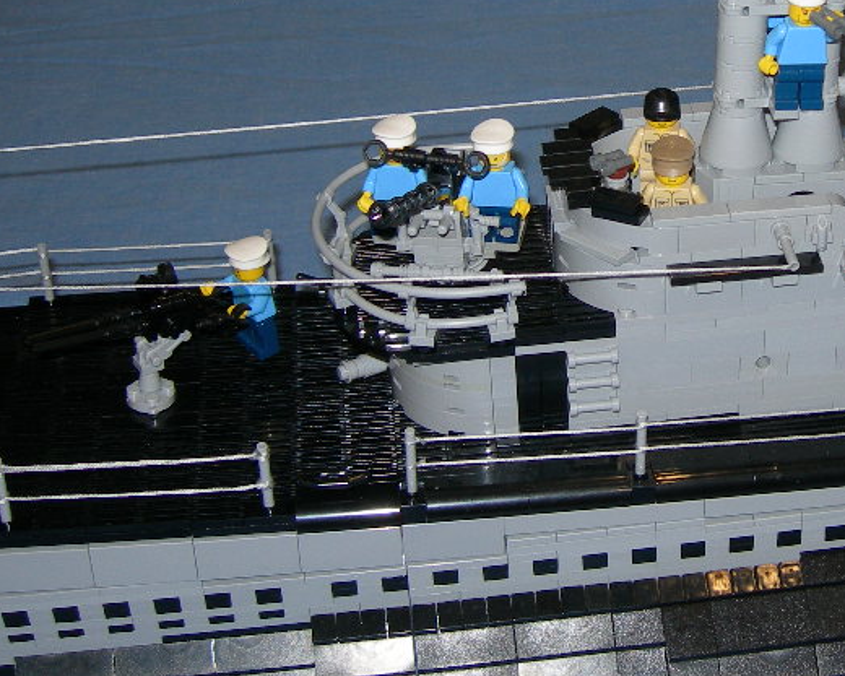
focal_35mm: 73
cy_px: 174
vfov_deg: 20.8
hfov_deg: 25.5
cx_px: 713
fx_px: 1826
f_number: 2.8
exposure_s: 1/60.1
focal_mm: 7.8
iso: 50
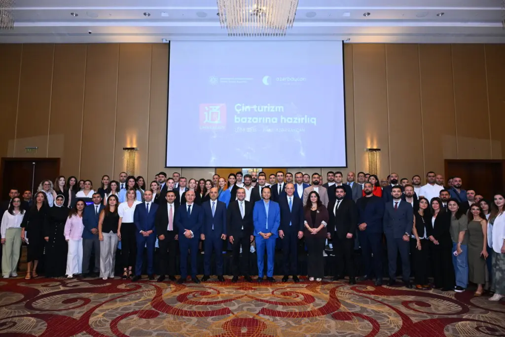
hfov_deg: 73.7
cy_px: 168
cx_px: 252
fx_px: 337
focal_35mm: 24
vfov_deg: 53.1
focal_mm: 24
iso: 2500
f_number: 5
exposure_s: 1/100
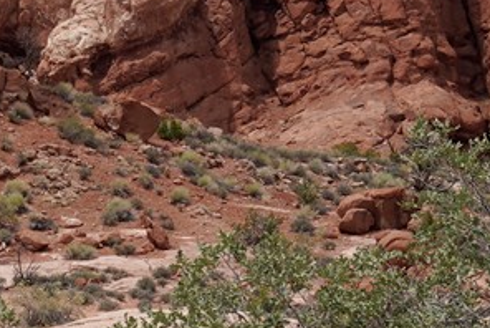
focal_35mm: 371
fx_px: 5055
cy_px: 71
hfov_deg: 5.3
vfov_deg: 3.7
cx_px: -919
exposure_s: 1/100
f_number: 16
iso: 100
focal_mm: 55
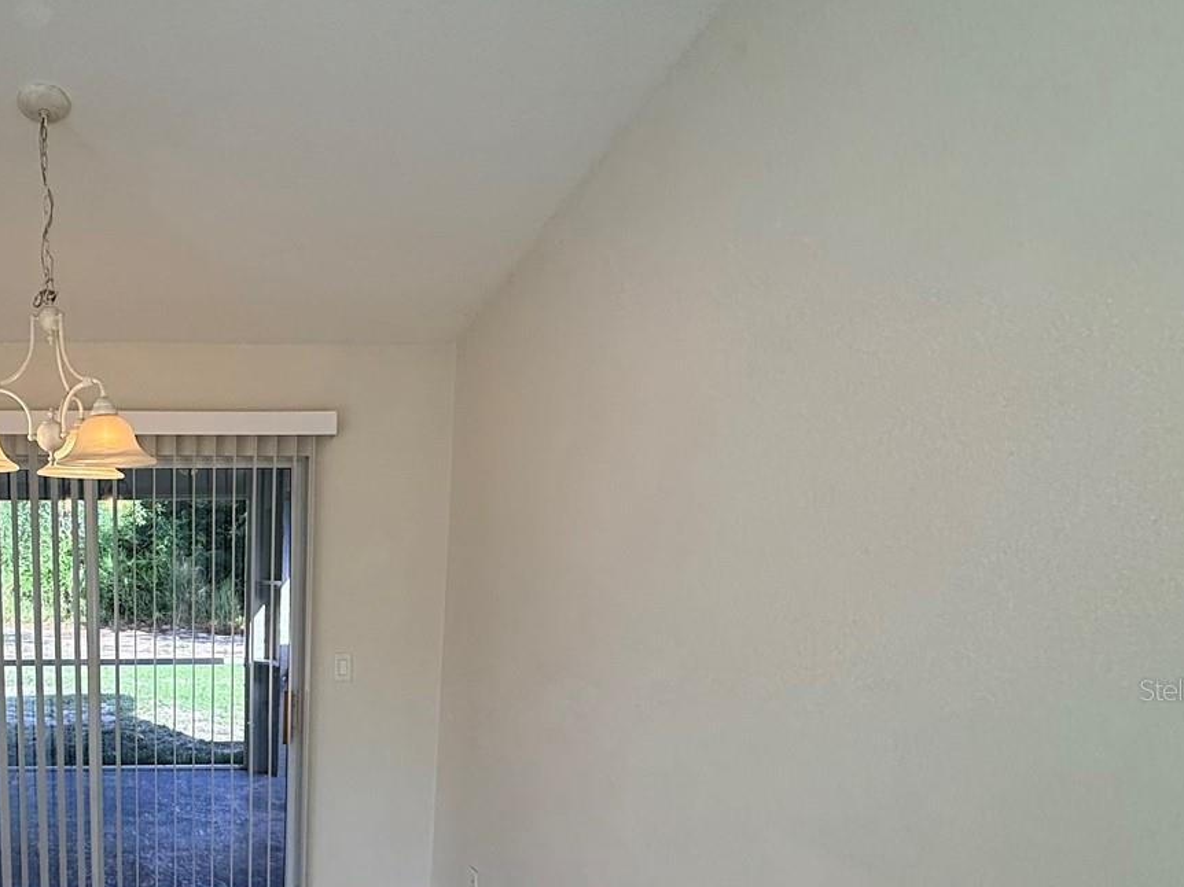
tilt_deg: -9.5
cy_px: 689
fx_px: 889
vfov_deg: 50.3
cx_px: 170
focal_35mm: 26
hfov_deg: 59.6
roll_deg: +1.5
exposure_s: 1/214
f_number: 2.2
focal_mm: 2.22
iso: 64
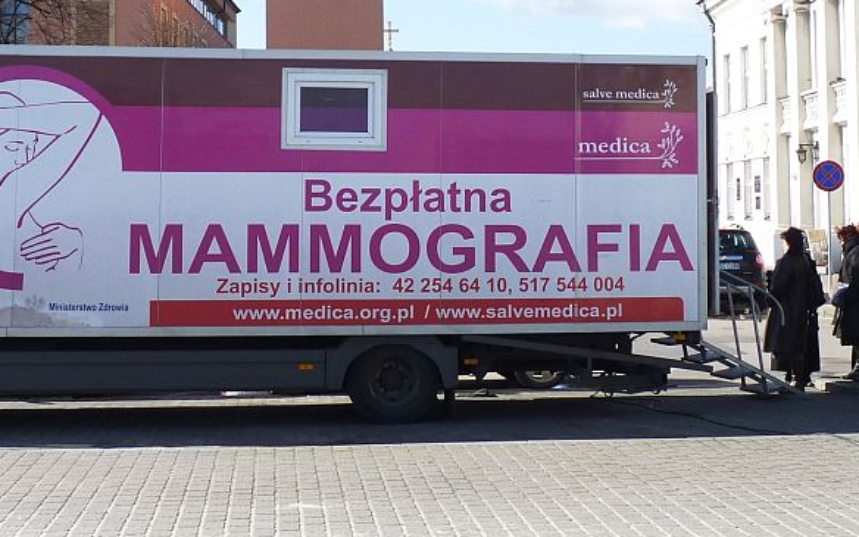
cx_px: 563
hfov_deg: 43.8
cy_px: 281
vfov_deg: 28.6
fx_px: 1053
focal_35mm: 45
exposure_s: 1/1000
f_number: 3
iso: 80
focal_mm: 5.4
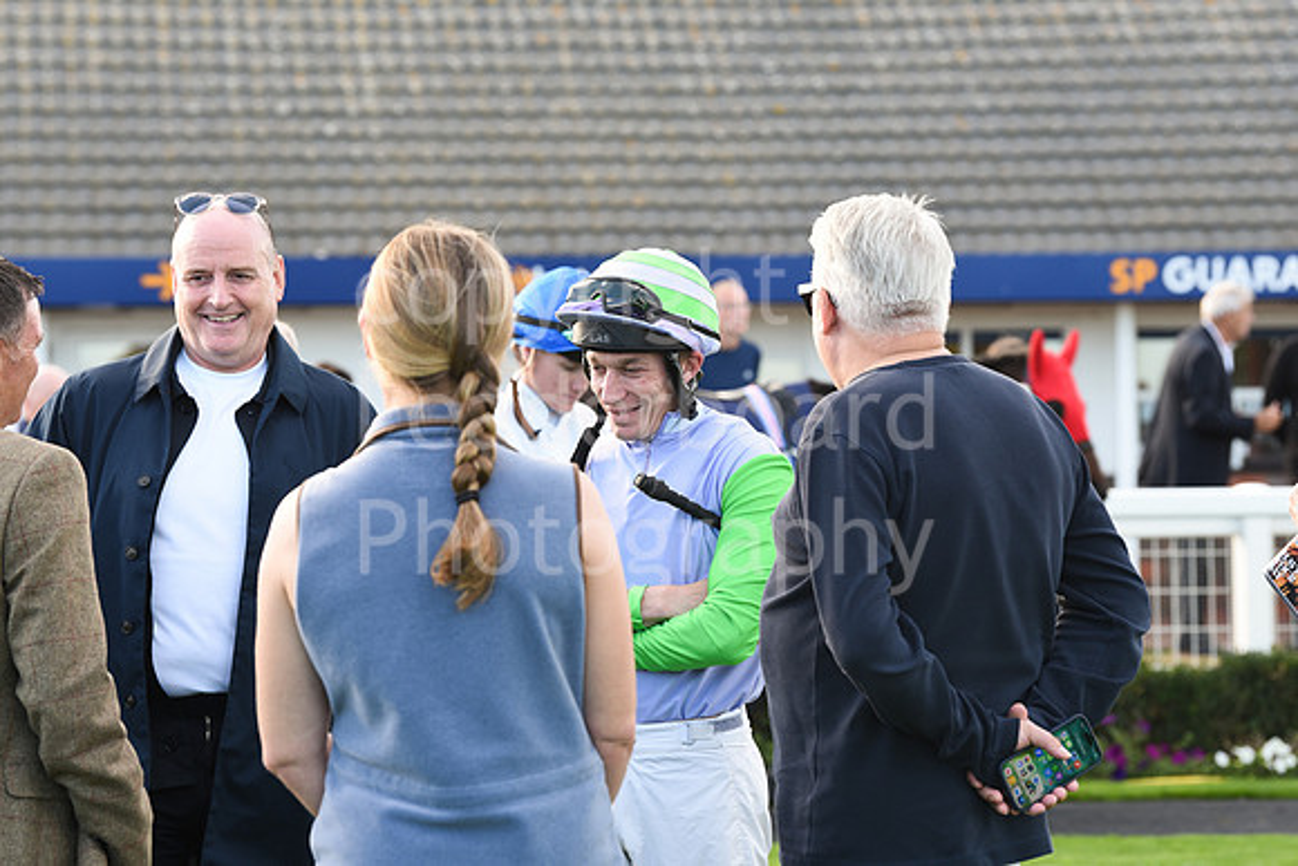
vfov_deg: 9.2
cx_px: 649
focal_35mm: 150
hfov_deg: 13.7
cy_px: 433
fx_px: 5409
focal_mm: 150
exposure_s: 1/160
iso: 400
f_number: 6.3
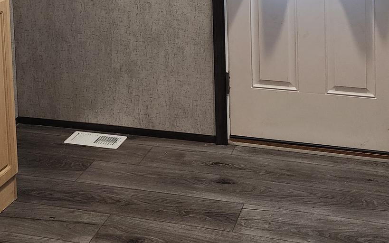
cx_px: 205
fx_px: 647
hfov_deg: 33.5
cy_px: -87
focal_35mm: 61
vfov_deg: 19.4
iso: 160
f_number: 1.8
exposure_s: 1/120
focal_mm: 6.4
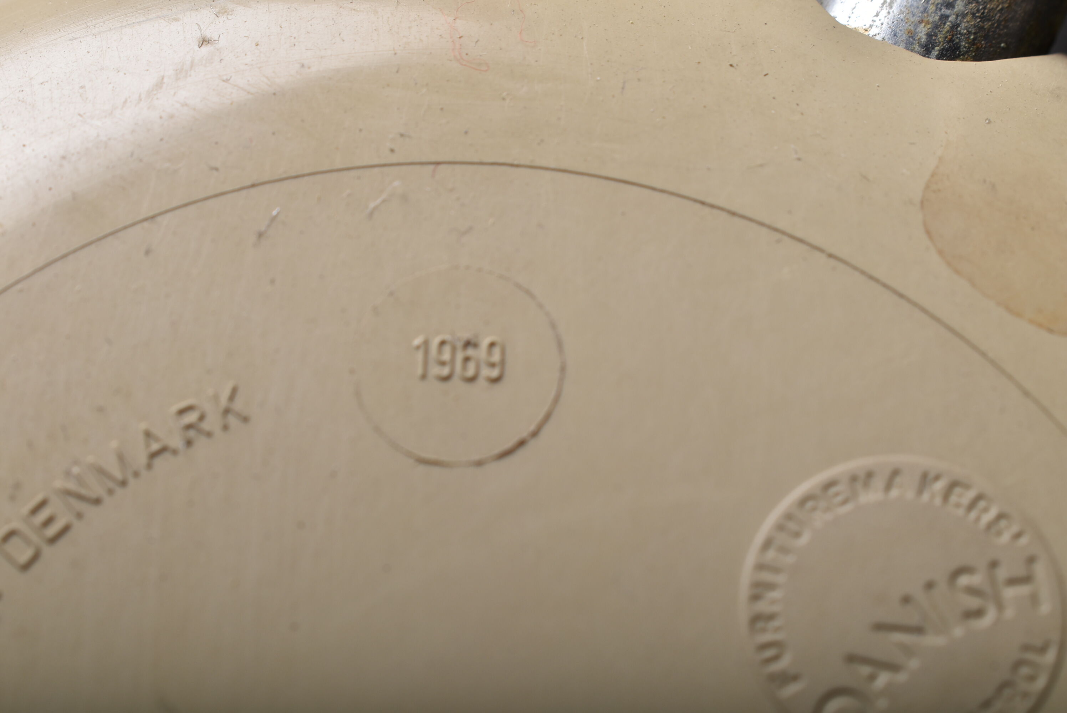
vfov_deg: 16.6
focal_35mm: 82
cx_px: 534
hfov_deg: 24.6
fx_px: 2447
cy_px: 356
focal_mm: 55
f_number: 13
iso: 100
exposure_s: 1/200
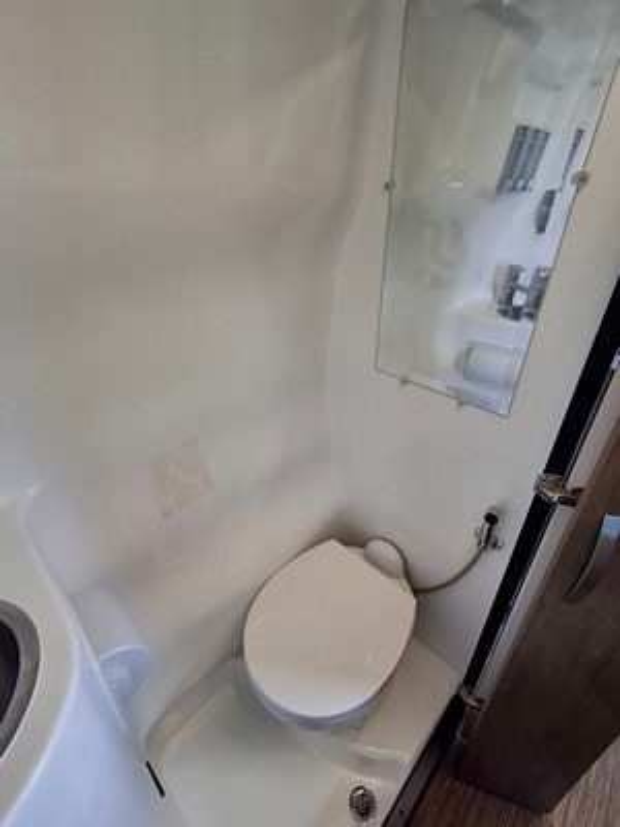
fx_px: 382
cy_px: 414
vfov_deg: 94.5
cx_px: 310
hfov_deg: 78.1
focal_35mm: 16
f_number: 2.2
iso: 64
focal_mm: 1.64
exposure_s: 1/40
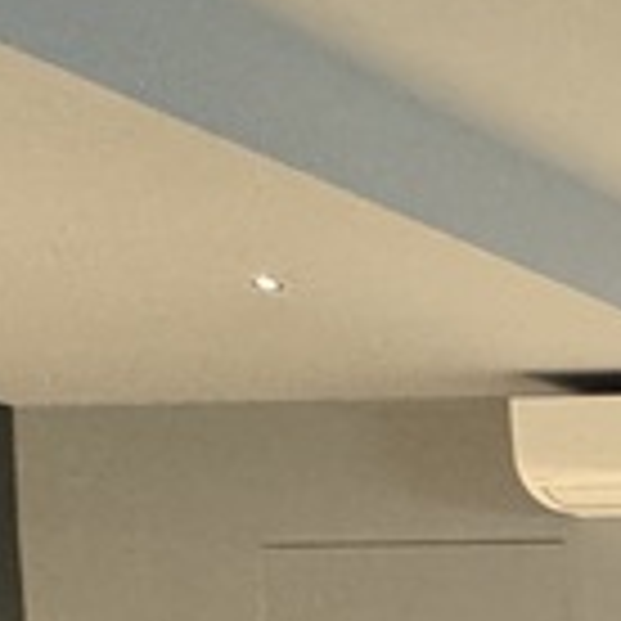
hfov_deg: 11.7
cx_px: 1791
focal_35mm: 92
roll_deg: +0.3
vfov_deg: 17.0
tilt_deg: -3.5
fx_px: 1867
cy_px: 945
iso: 640
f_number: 2.2
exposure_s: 1/50
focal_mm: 2.22
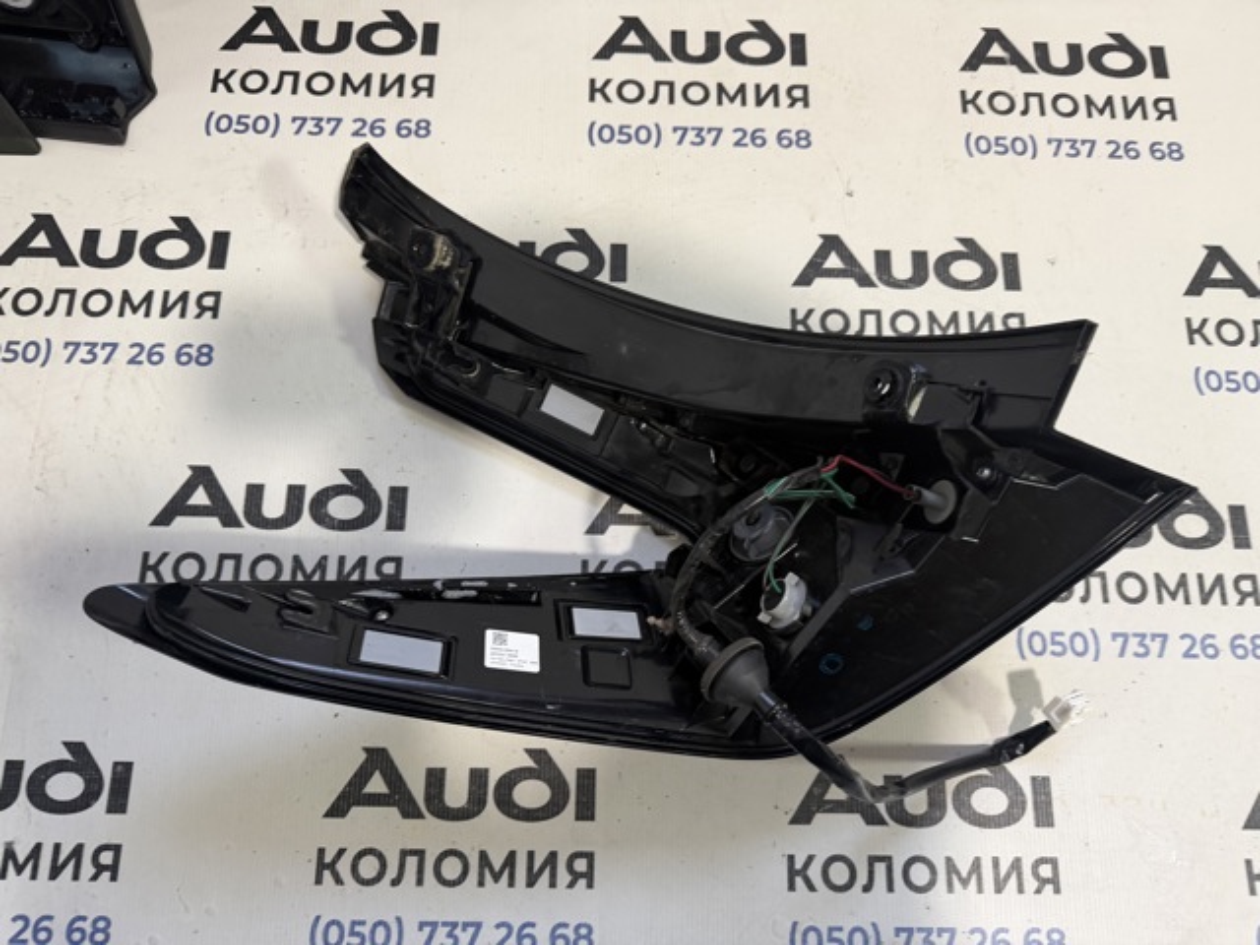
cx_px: 630
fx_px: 874
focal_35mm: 24
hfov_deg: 71.6
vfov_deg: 56.8
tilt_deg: -74.8
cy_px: 472
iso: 160
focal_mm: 6.76
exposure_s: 1/50
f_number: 1.78
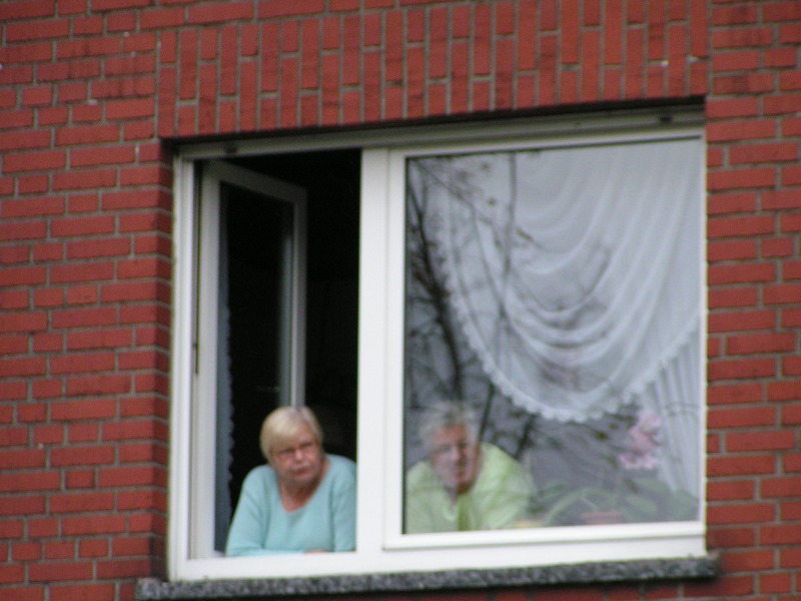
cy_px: 300
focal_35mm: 259
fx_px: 5993
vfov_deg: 5.7
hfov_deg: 7.6
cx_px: 400
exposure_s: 1/125
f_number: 3.5
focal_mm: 39.6
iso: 200
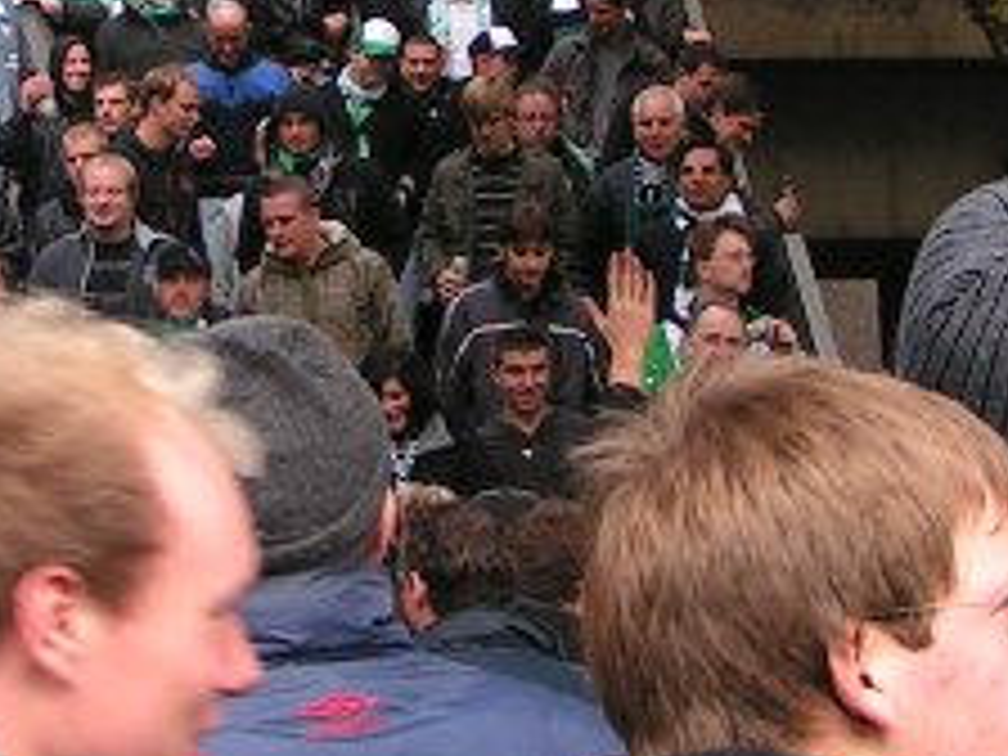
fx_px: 3960
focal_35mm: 136
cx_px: 198
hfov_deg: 14.4
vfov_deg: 10.8
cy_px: 86
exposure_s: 1/50
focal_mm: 5.8
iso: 50
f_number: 5
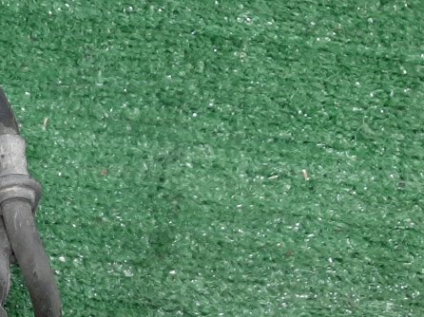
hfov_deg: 21.7
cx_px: -75
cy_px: 418
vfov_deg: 16.5
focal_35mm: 84
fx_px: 1028
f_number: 1.7
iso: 209
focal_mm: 3.93
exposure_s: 1/50
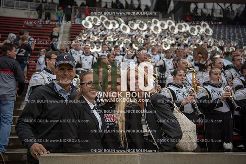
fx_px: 308
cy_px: 82
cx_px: 123
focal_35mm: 45
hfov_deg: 43.6
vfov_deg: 29.9
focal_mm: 45
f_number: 2.8
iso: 250
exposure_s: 1/1000
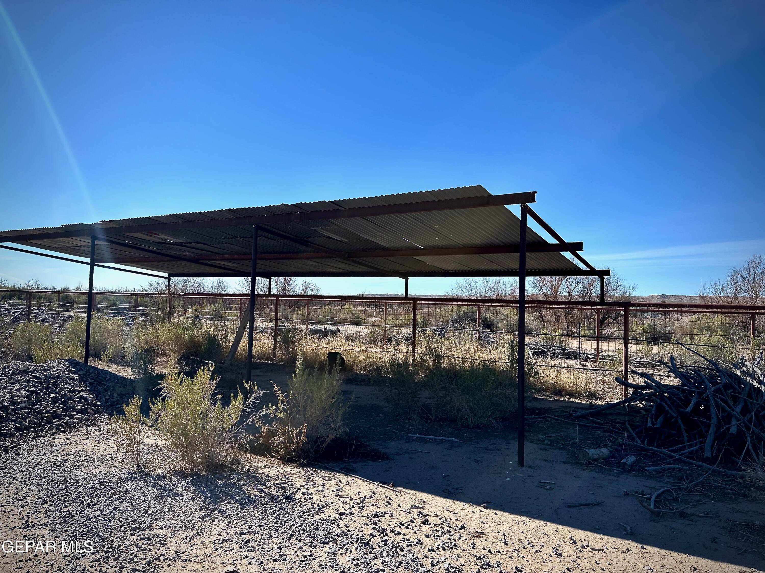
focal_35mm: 24
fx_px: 530
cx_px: 382
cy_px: 286
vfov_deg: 56.8
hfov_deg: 71.6
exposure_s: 1/5263
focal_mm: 6.86
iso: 80
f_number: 1.78
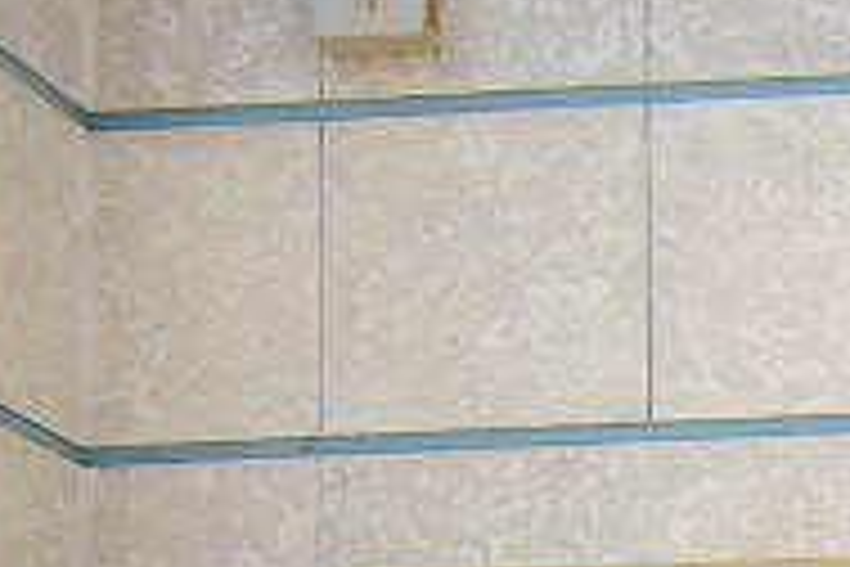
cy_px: 1044
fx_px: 2998
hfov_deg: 14.7
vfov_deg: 10.2
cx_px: 1394
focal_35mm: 127
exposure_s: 1/429
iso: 100
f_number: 2.6
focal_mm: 4.7
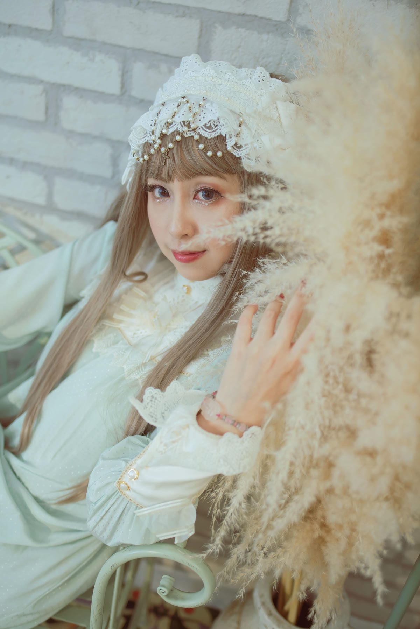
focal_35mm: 35
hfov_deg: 37.9
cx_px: 210
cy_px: 314
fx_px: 612
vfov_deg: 54.4
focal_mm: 35
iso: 250
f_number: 2.2
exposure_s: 1/250
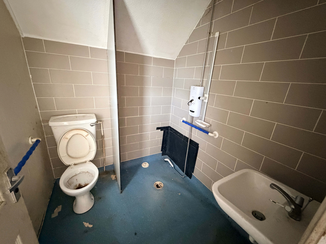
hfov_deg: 102.1
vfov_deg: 85.7
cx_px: 163
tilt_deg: -18.3
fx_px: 132
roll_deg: -3.8
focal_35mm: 14
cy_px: 122
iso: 1250
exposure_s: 1/47
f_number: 2.2
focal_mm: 2.22
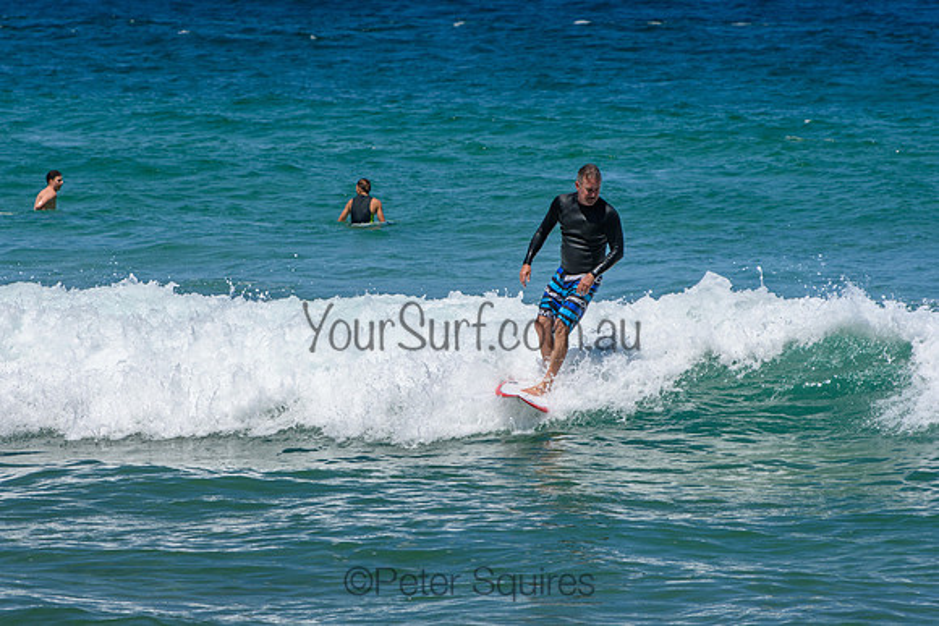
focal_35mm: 315
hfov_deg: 6.5
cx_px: 470
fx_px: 8218
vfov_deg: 4.4
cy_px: 313
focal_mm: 210
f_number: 5.6
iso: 200
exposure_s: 1/2000
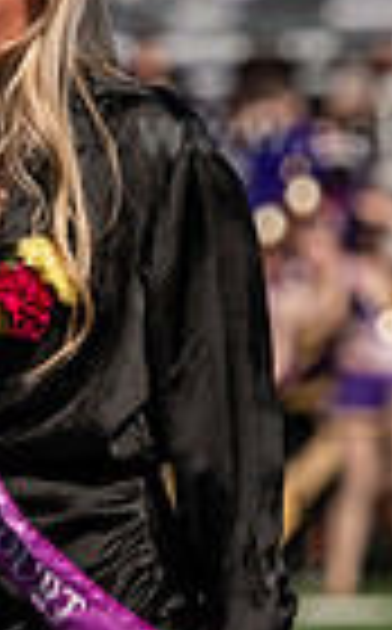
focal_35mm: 761
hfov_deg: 1.7
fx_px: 13062
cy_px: 227
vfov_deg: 2.8
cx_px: -68
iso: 50
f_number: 4.5
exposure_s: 1/640
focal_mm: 180
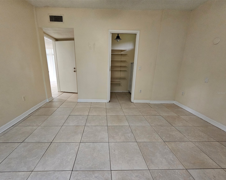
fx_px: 94
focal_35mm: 14
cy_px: 93
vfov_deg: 88.0
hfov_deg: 100.6
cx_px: 107
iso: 250
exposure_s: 1/60
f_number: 2.2
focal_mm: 2.2
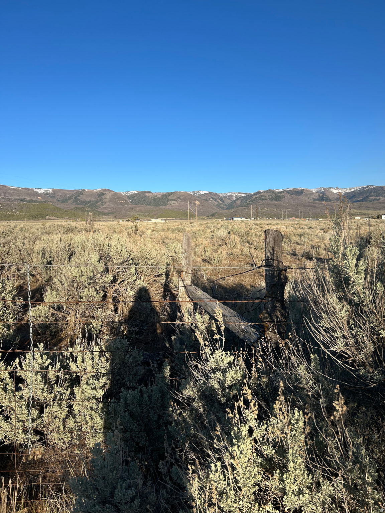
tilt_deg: -4.6
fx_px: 386
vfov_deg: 67.3
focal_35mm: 26
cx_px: 192
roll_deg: -1.1
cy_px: 256
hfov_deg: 53.1
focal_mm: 5.7
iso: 50
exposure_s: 1/2513
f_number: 1.5
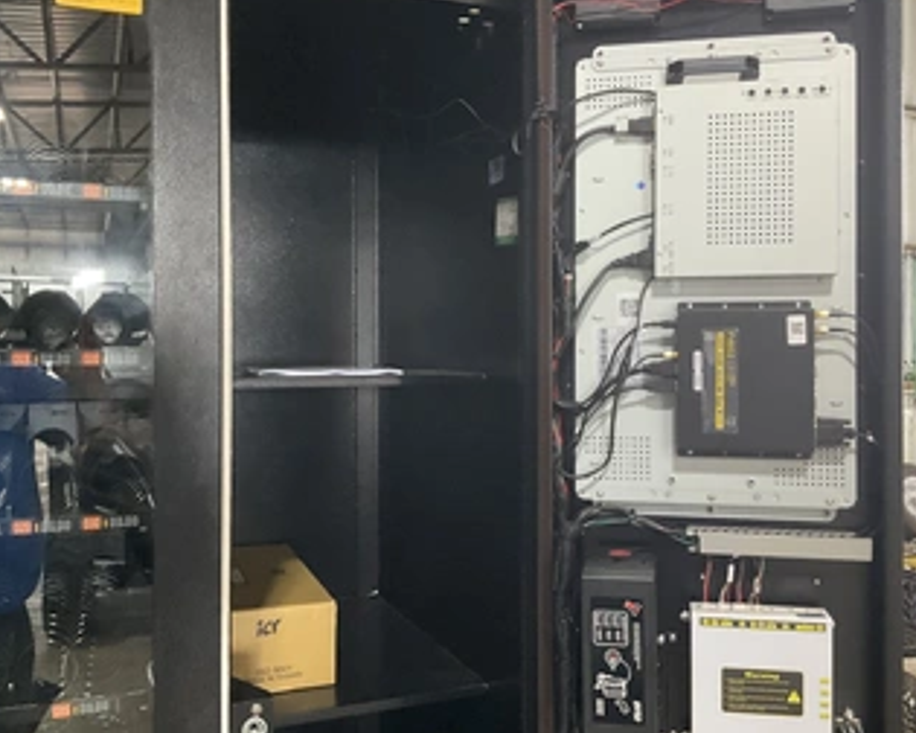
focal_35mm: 36
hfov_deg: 50.3
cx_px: 471
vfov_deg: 41.1
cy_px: 346
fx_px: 976
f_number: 1.8
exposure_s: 1/60
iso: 250
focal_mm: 3
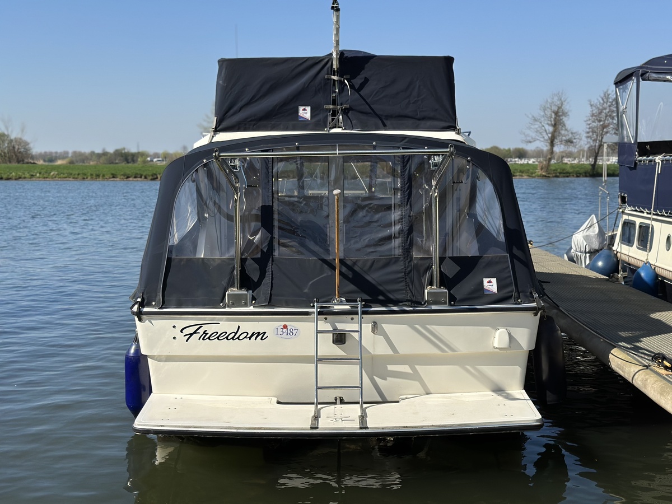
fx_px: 932
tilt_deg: -5.3
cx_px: 336
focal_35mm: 48
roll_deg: +0.1
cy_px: 252
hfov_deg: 39.7
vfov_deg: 30.3
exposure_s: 1/10870
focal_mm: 6.86
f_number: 1.78
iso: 100
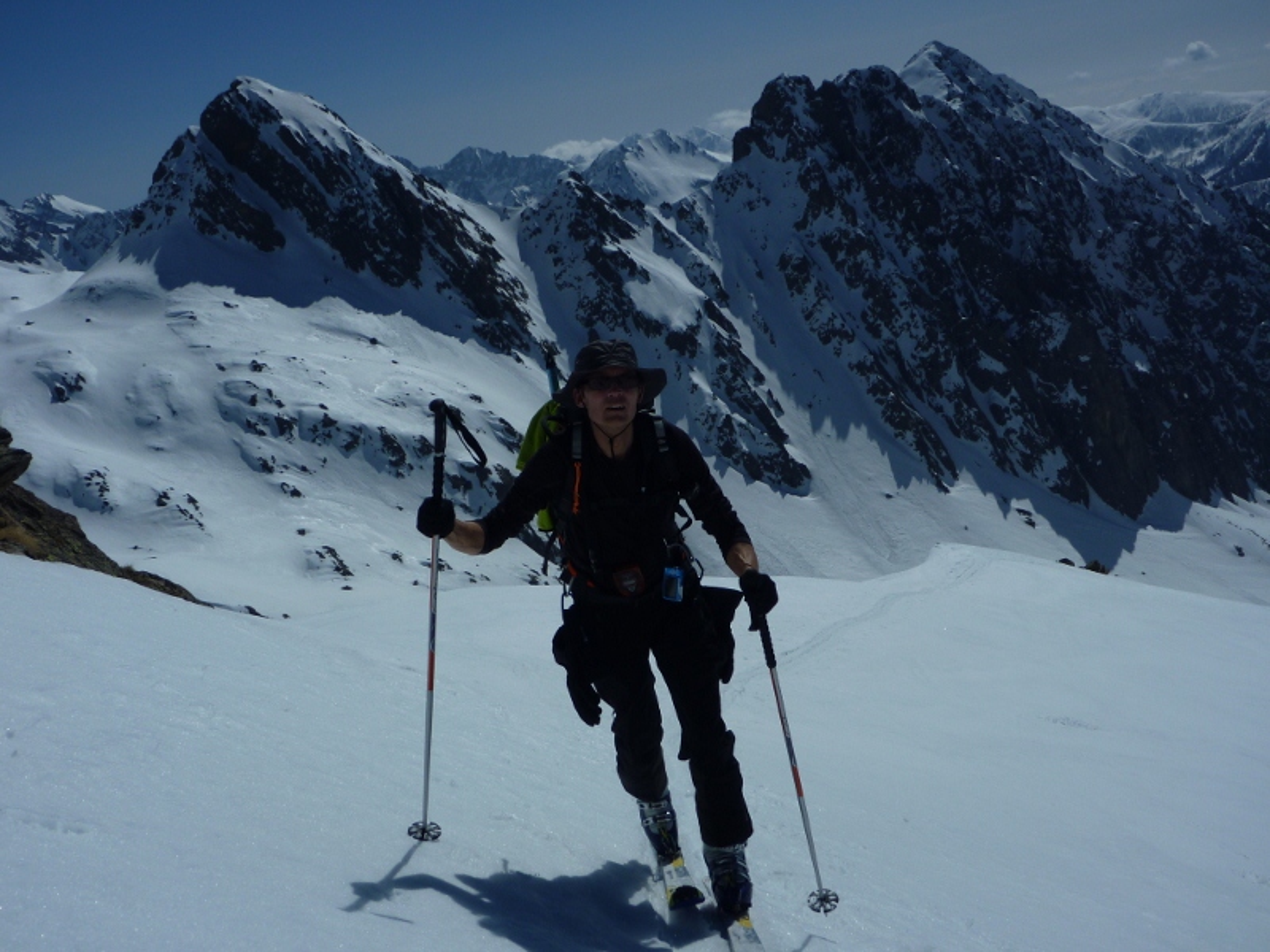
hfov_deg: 45.8
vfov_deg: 35.1
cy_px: 476
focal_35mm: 41
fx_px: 1504
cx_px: 635
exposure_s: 1/500
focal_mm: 7.4
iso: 80
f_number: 13
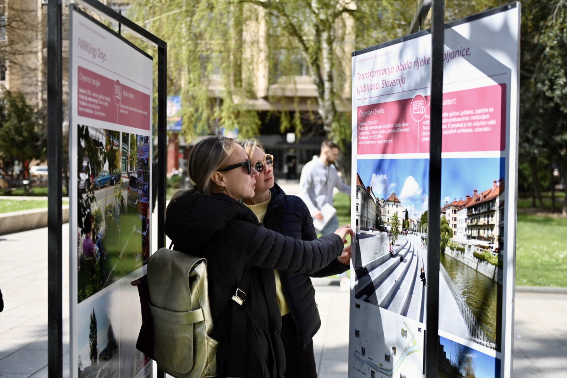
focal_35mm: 42
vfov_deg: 31.9
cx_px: 284
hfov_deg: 46.4
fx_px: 661
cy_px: 189
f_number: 2.8
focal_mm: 42
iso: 320
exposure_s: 1/4000
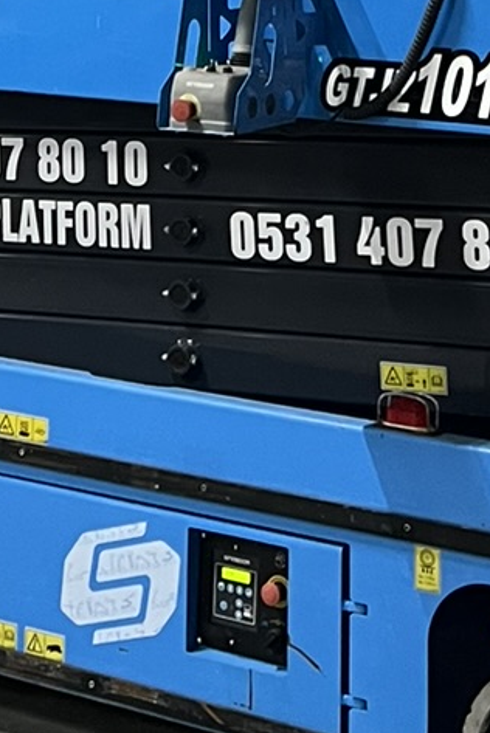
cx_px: 57
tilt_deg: +8.9
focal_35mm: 117
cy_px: -439
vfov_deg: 15.7
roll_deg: -1.3
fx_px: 2385
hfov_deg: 11.7
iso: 320
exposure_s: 1/50
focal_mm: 5.7
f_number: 1.5
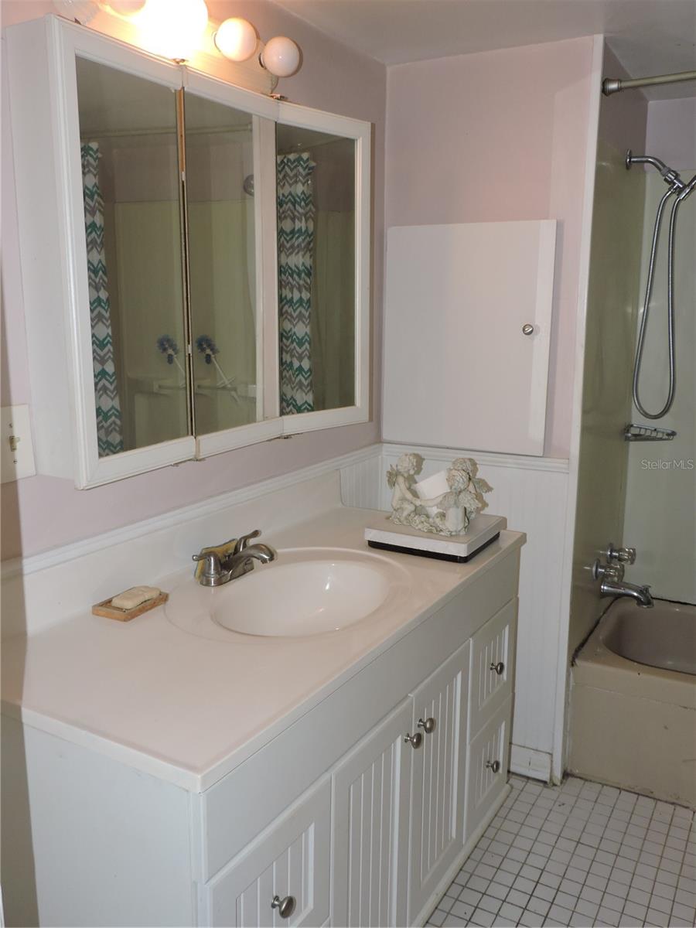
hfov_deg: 46.8
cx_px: 348
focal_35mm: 30
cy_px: 464
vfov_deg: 60.0
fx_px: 804
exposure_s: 1/30
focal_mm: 5.4
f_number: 3.1
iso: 200
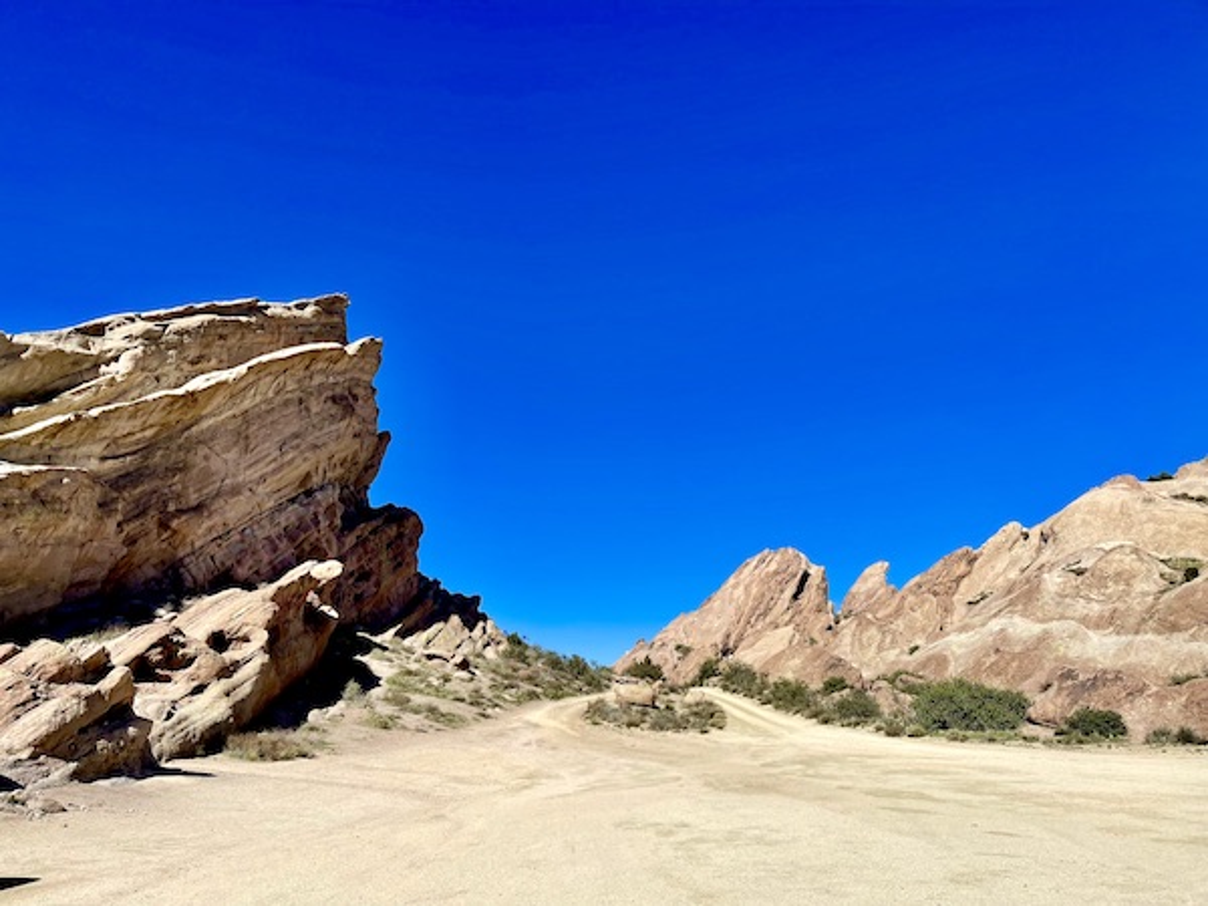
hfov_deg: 67.3
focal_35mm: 26
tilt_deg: +16.8
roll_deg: +1.8
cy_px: 453
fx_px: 907
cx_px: 604
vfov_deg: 53.1
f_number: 1.6
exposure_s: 1/3788
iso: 32
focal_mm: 5.1
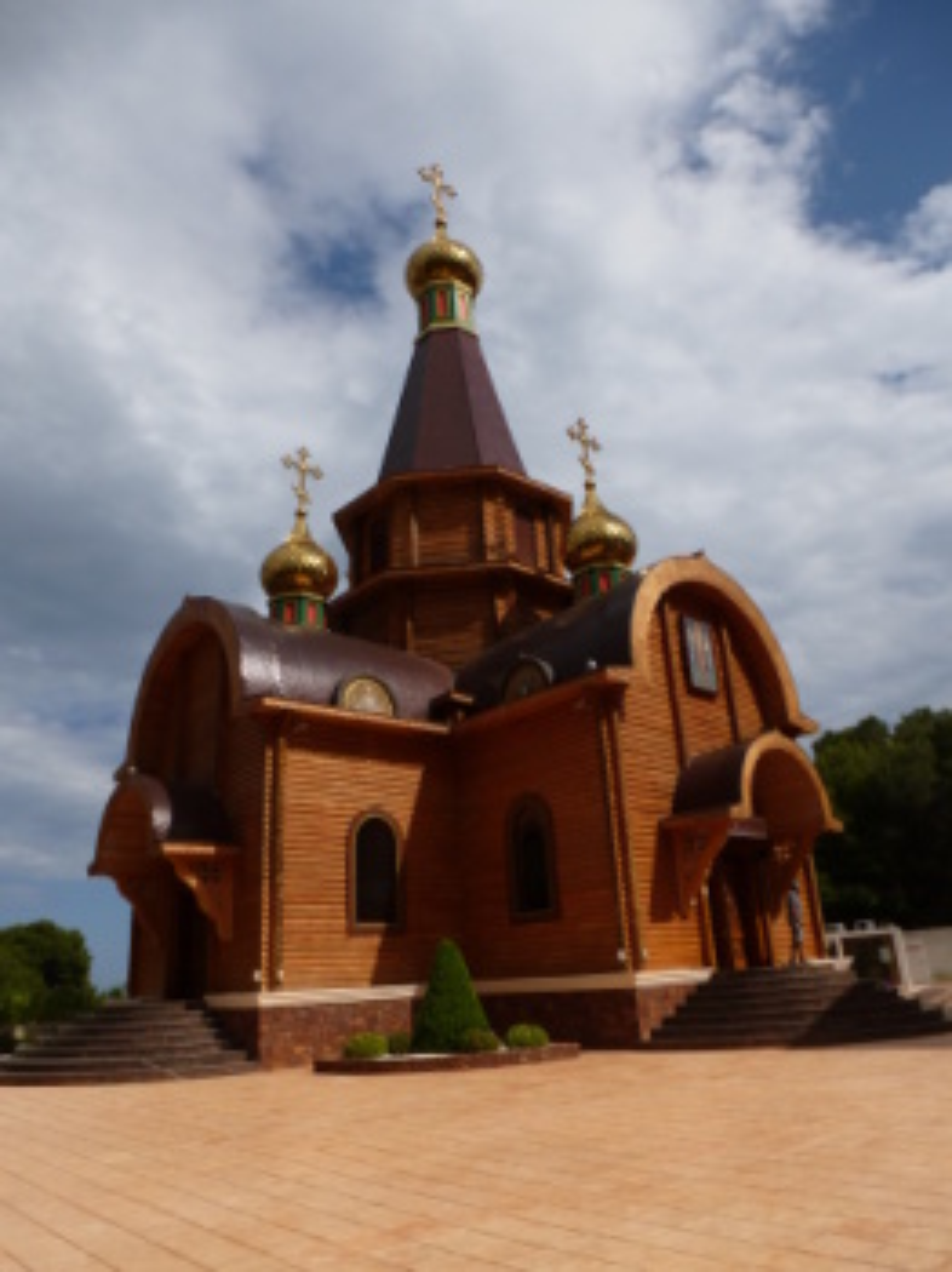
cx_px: 476
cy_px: 636
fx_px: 881
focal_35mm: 24
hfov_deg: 56.8
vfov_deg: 71.6
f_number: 4
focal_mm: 4.3
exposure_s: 1/2000
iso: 100
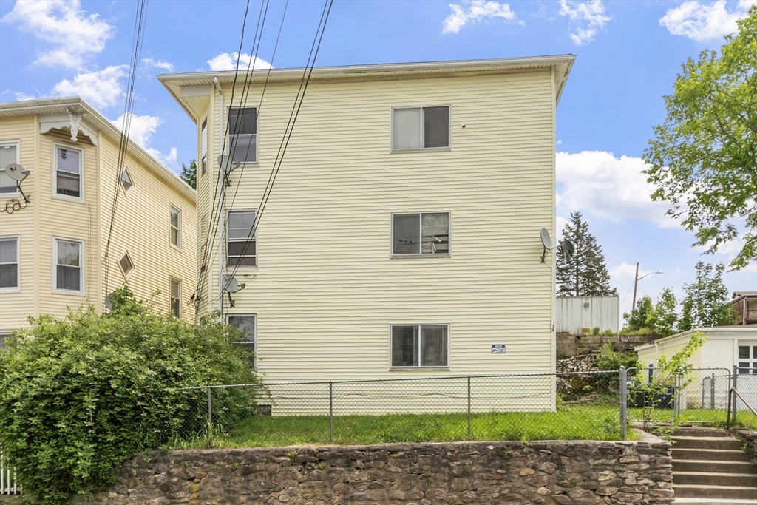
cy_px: 252
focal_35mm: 25
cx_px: 378
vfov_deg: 51.3
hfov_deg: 71.5
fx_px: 526
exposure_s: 1/640
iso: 100
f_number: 8
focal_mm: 17
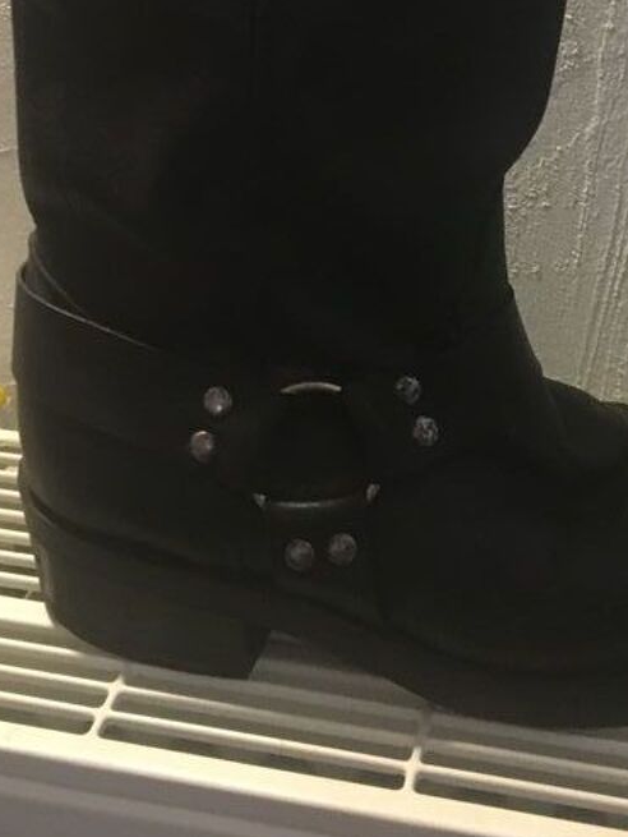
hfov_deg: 24.7
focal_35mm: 59
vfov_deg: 31.2
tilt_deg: -22.9
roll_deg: -1.0
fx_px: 1426
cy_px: 91
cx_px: 419
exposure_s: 1/17
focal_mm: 4.15
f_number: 2.2
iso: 200
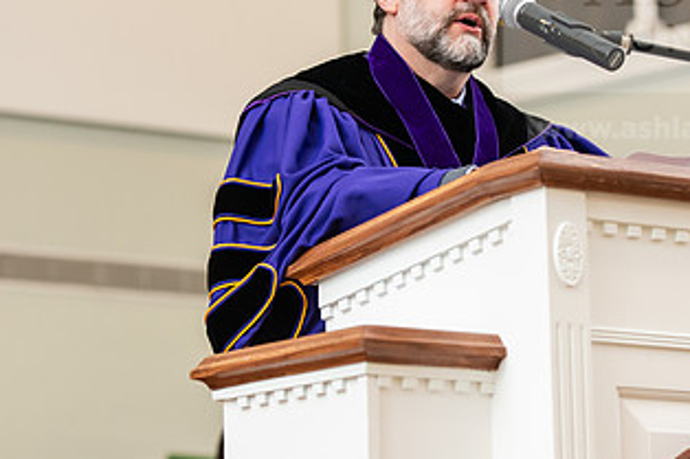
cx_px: 437
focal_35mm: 170
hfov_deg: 12.1
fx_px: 3256
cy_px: 175
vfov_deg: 8.1
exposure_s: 1/200
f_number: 3.5
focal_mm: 92
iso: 1250
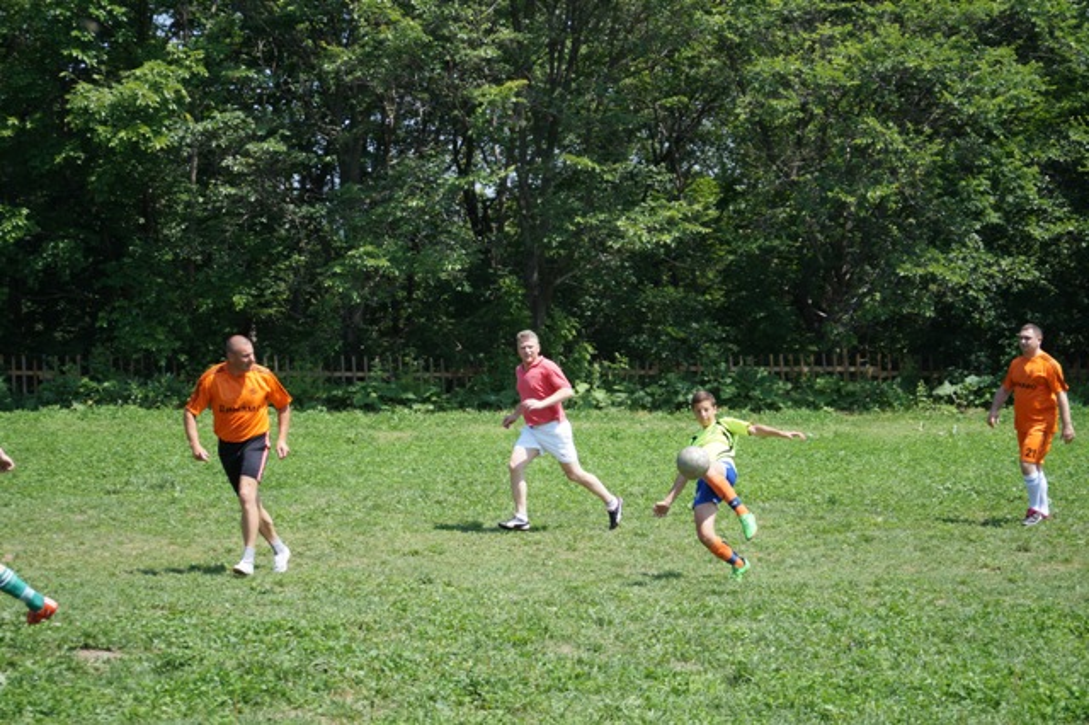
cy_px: 362
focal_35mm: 75
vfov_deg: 18.2
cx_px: 544
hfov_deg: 27.0
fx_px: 2267
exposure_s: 1/800
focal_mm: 50
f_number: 5.6
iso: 250
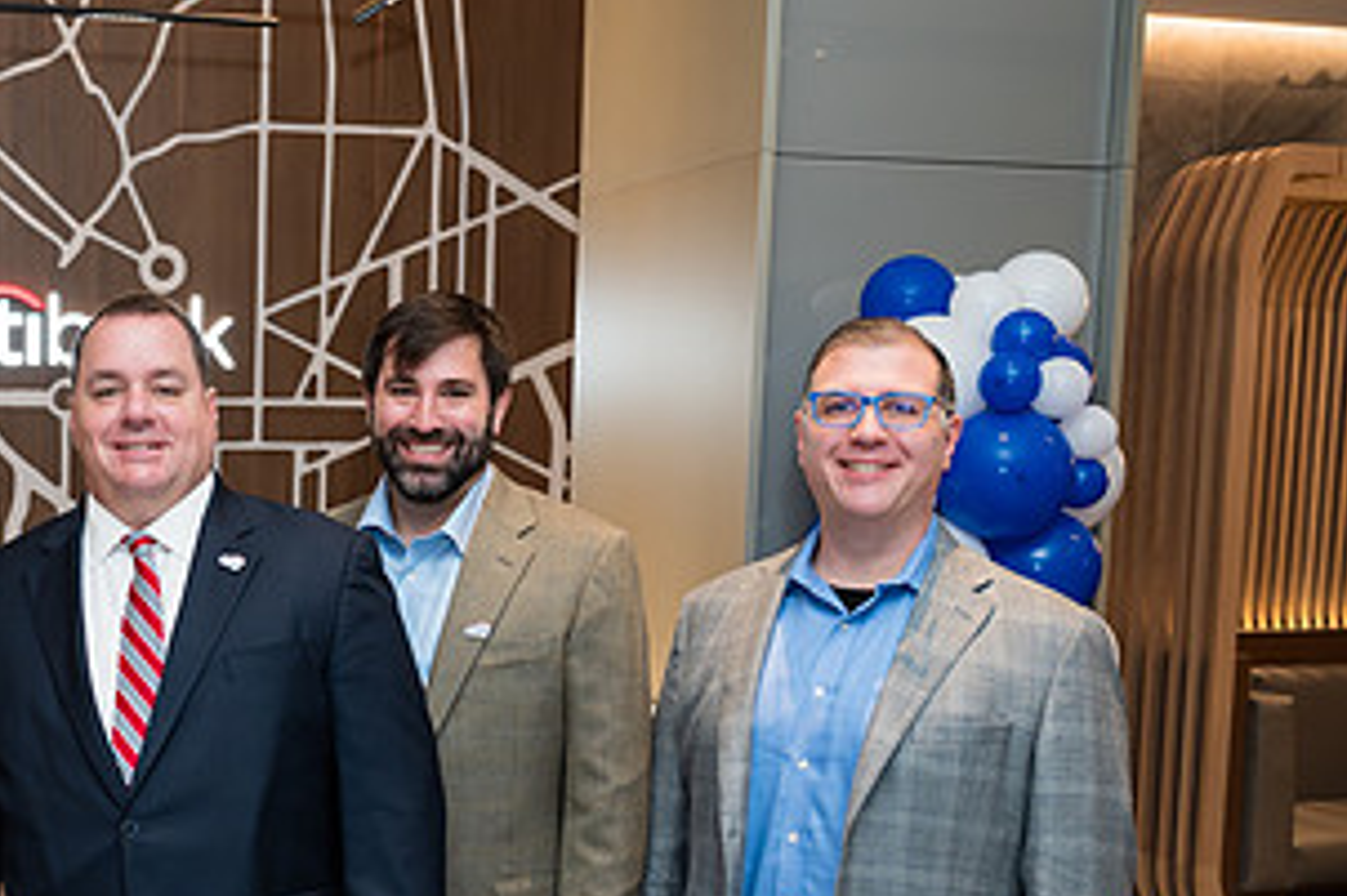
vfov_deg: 24.3
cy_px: 699
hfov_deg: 34.3
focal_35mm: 55
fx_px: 2057
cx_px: 147
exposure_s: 1/160
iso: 400
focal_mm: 27
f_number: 3.2
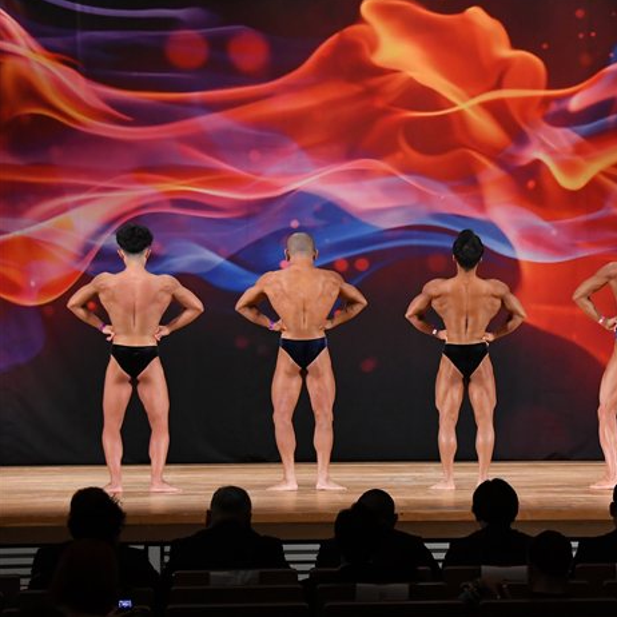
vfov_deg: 11.3
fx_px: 3106
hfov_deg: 11.3
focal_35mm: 154
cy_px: 338
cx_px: 516
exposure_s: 1/400
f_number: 5.6
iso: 3200
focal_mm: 72
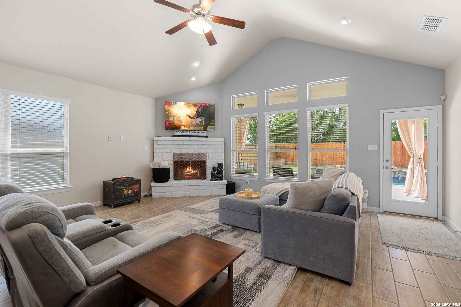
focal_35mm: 16
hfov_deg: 96.7
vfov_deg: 73.7
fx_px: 205
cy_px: 154
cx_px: 230
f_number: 7.1
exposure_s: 1/8
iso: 320
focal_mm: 16
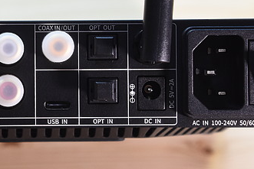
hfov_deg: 10.0
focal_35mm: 205
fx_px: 1447
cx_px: 27
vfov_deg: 6.7
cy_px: 49
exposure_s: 1/80
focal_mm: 58
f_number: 6.3
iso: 1000
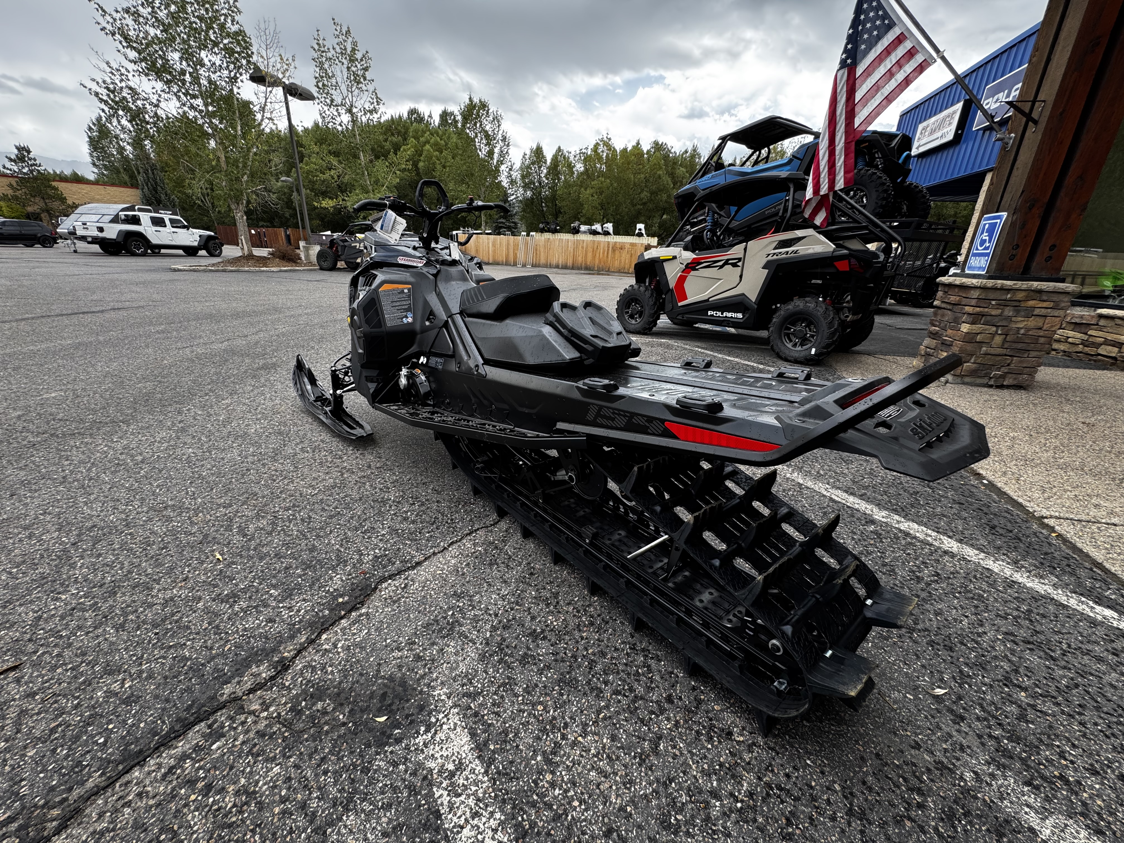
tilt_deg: -21.0
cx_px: 562
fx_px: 455
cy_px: 422
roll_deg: -2.3
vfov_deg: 85.7
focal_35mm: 14
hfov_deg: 102.1
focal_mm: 2.22
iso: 40
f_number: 2.2
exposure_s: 1/158
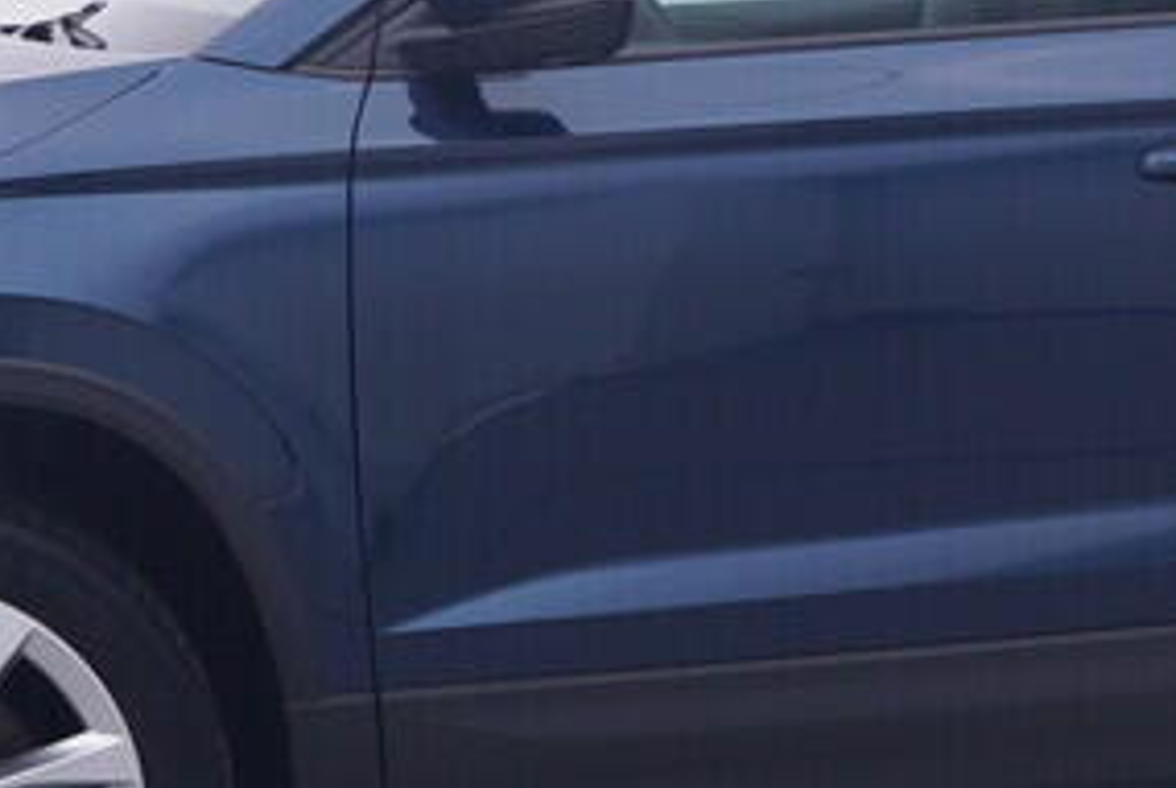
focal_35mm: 114
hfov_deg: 17.8
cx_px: 970
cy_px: 136
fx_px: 3714
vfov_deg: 12.1
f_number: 5
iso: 200
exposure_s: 1/80
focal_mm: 15
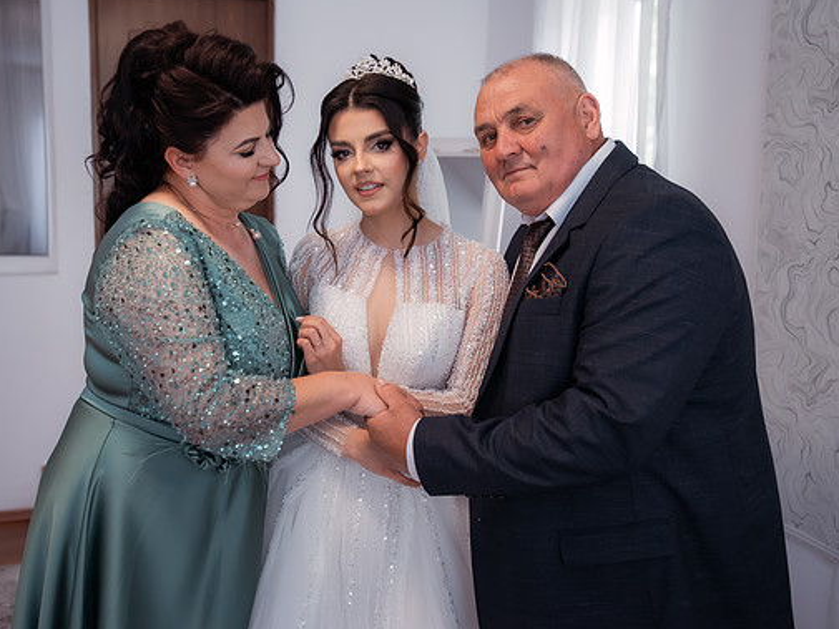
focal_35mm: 37
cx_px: 372
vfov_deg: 38.6
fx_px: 897
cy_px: 280
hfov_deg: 50.0
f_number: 2.8
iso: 1600
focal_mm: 30
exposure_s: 1/250
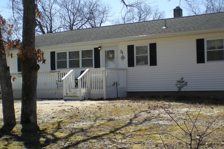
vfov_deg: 25.0
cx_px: 128
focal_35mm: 54
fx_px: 336
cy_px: 84
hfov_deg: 36.8
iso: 50
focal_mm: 6.3
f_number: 4.6
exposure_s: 1/305
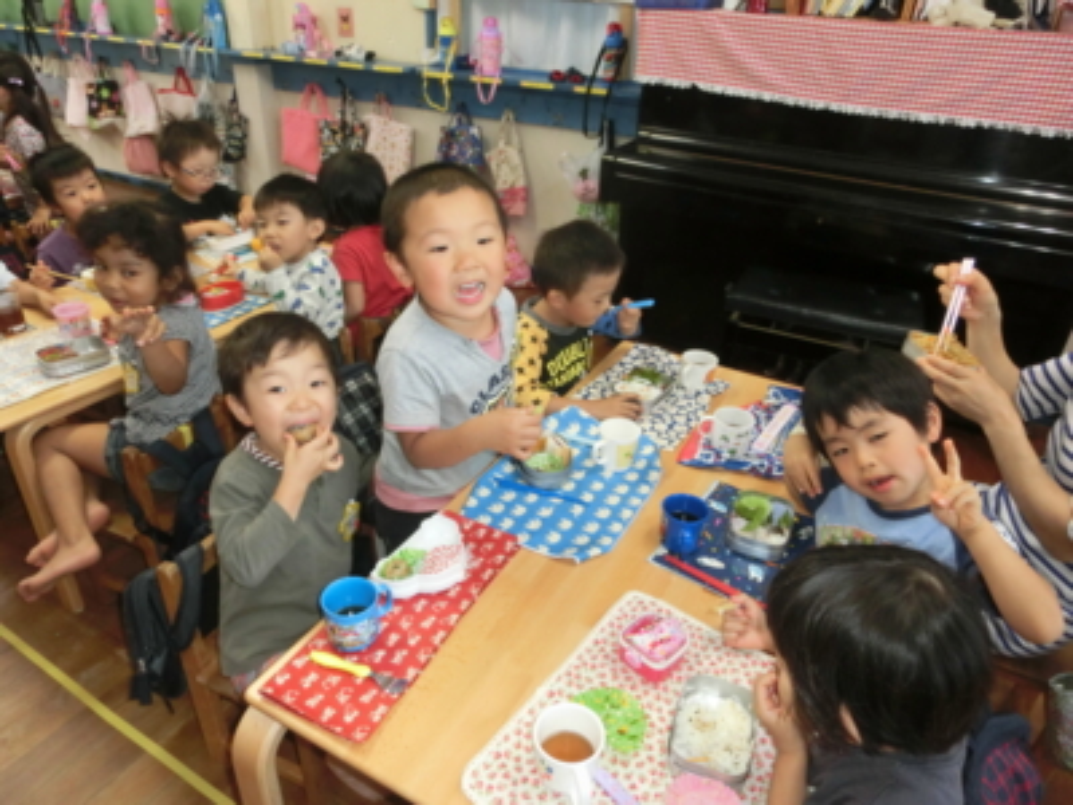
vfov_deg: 56.8
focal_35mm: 24
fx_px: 744
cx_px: 536
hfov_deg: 71.6
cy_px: 402
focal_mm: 4.24
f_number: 3
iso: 400
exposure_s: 1/80
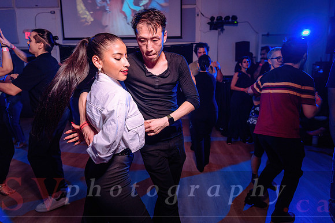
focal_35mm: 24
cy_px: 112
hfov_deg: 73.7
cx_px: 168
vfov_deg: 53.2
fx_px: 223
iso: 800
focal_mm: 24
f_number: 3.2
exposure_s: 1/60
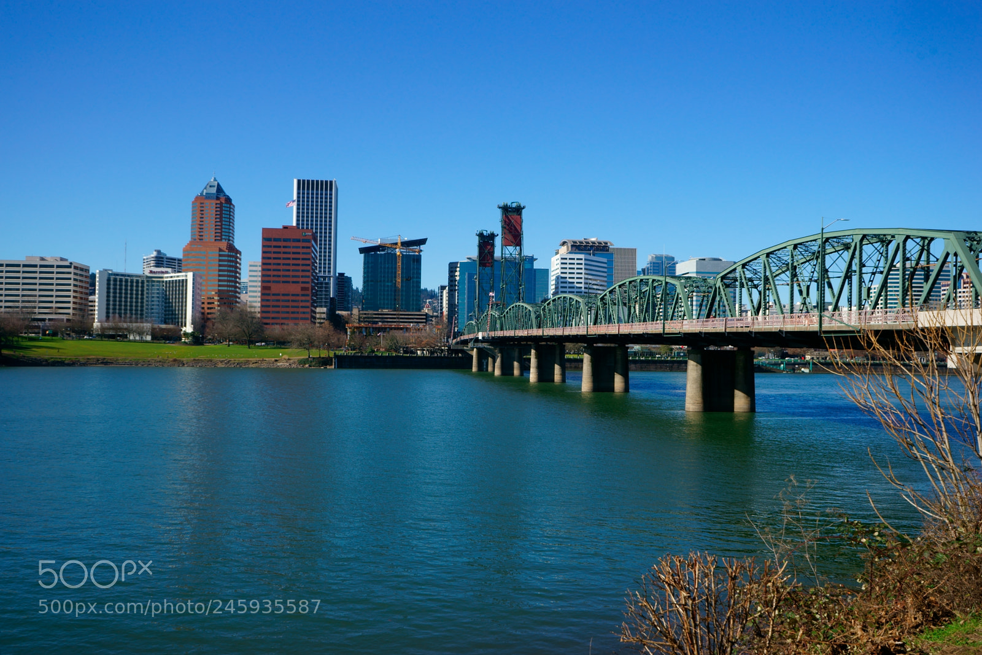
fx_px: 846
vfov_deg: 42.3
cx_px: 491
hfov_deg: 60.3
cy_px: 328
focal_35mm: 31
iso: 100
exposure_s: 1/125
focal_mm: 31
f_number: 11
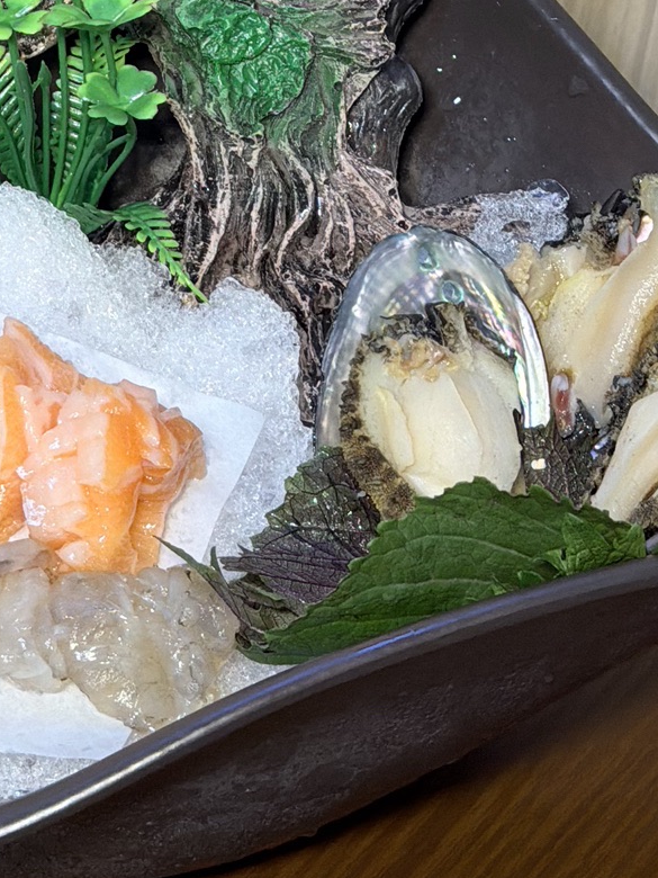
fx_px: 3117
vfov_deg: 15.6
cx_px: 62
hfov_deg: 12.0
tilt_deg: -33.1
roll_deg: -5.5
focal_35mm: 123
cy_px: -100
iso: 80
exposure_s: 1/50
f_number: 1.78
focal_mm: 6.76
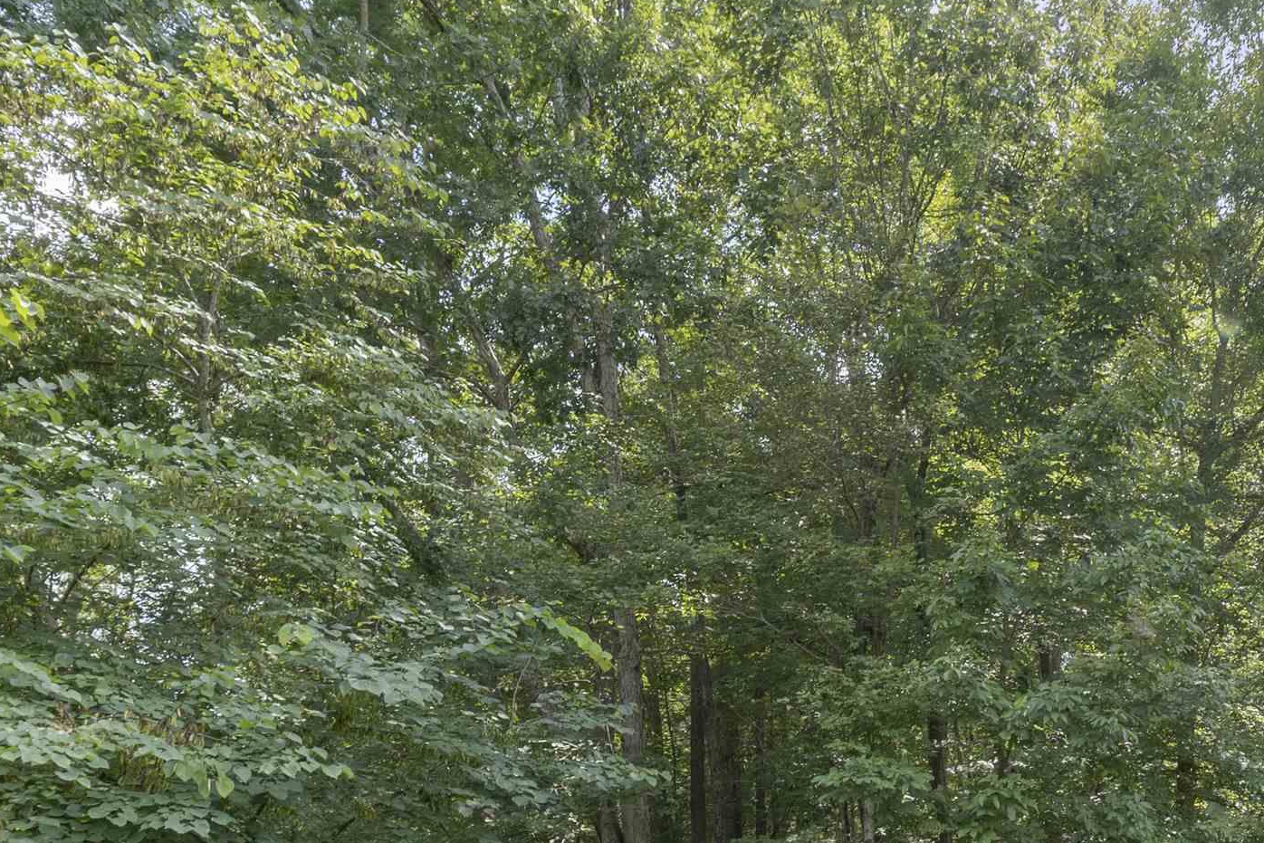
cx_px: 1089
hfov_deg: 51.8
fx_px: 1159
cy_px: 848
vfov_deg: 36.0
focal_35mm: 33
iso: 100
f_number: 5.6
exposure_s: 1/80
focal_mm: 10
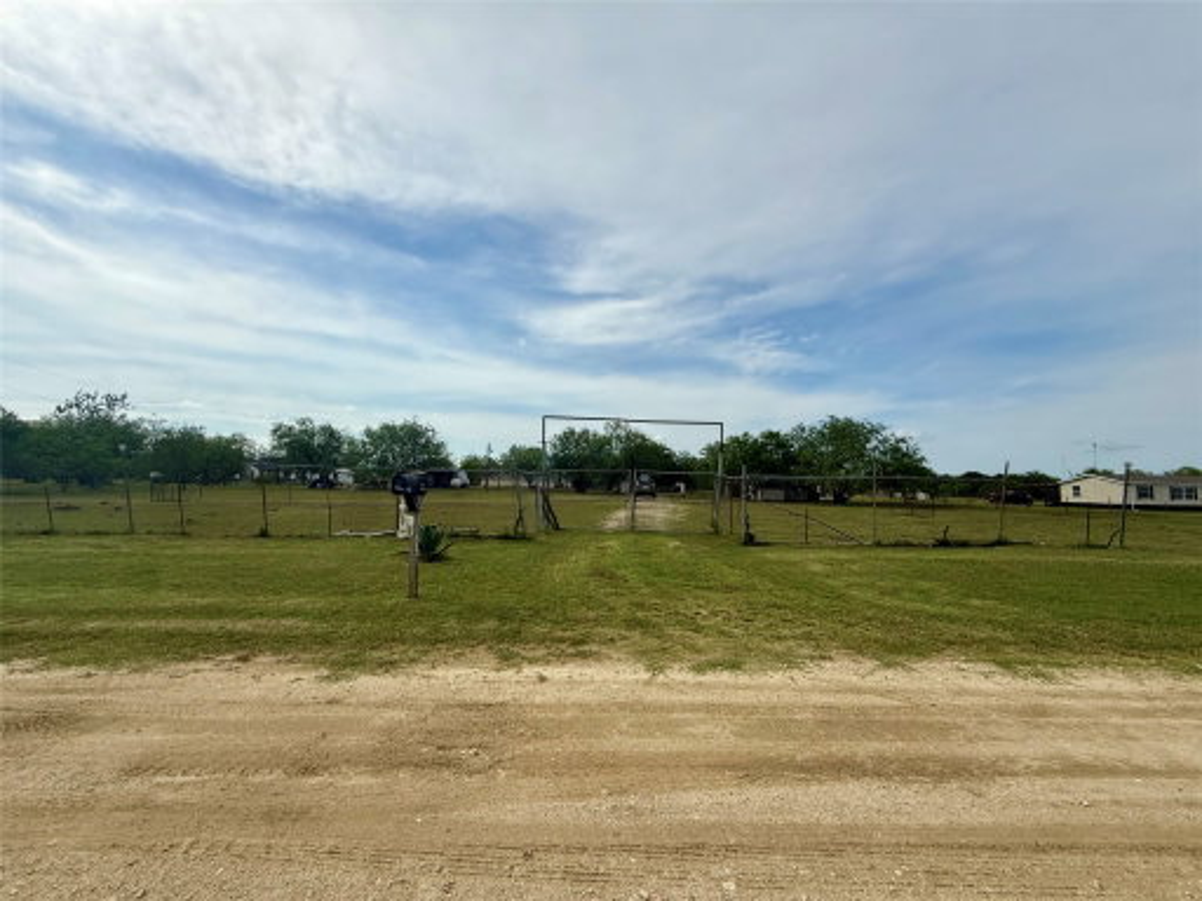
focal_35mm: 14
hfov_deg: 102.1
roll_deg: -1.1
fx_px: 486
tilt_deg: +5.4
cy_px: 450
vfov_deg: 85.7
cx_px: 601
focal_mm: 2.22
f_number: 2.2
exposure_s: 1/3891
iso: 50
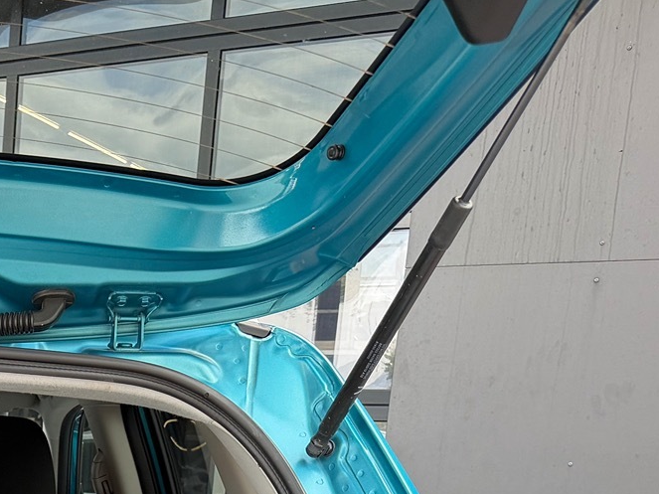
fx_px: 1389
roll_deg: -2.1
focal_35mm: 73
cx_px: -189
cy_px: 735
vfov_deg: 18.0
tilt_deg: -12.0
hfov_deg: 23.7
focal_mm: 6.76
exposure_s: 1/222
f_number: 1.78
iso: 80
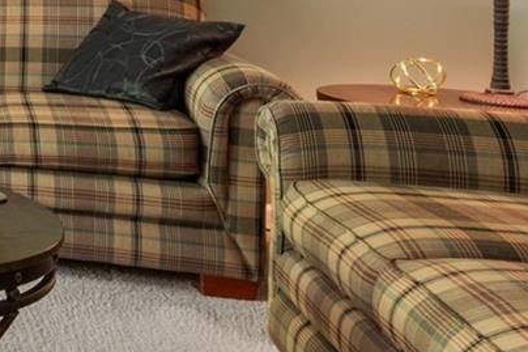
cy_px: -12
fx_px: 1041
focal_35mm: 71
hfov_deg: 18.0
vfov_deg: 18.6
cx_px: -557
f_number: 11
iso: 100
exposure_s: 2.5
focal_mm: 14
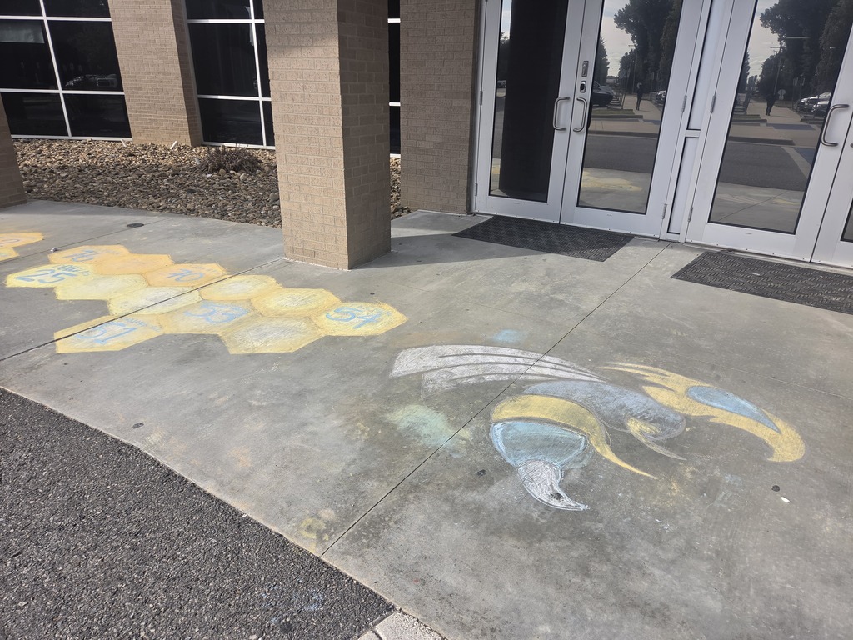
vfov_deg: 58.9
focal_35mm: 23
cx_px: 426
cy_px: 320
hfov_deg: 73.9
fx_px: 567
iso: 80
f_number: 1.8
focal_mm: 5.4
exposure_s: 1/2228
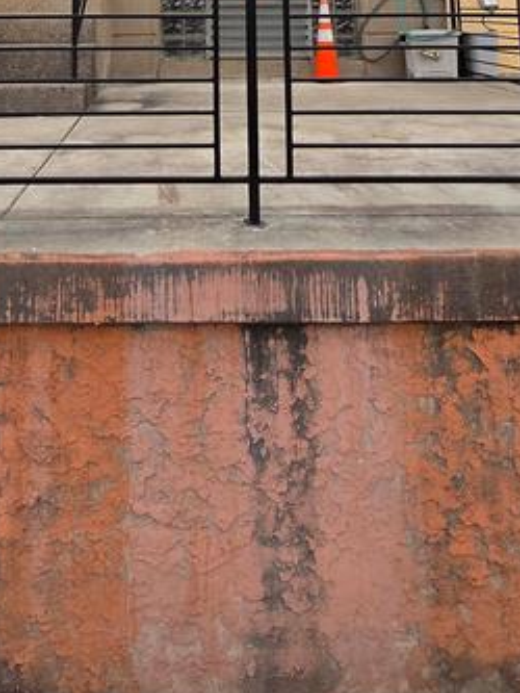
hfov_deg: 46.1
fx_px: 600
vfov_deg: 44.3
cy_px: -85
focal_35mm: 30
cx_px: 173
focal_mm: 2.2
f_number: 2.2
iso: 125
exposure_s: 1/2000
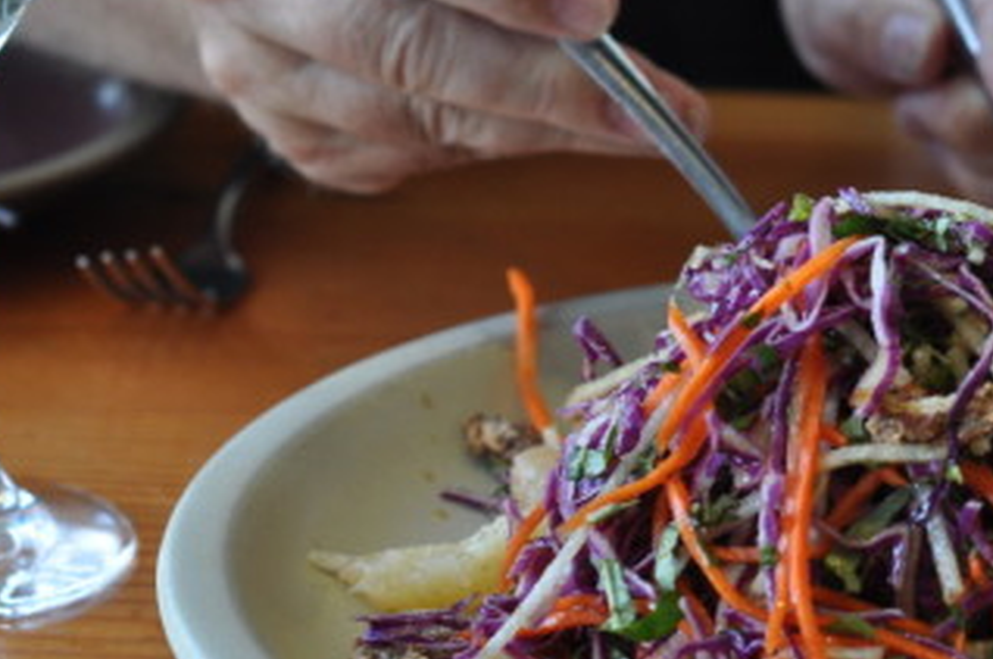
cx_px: 525
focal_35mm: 146
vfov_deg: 9.4
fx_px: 4021
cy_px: 376
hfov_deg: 14.1
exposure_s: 1/60
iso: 400
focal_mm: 50
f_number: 4
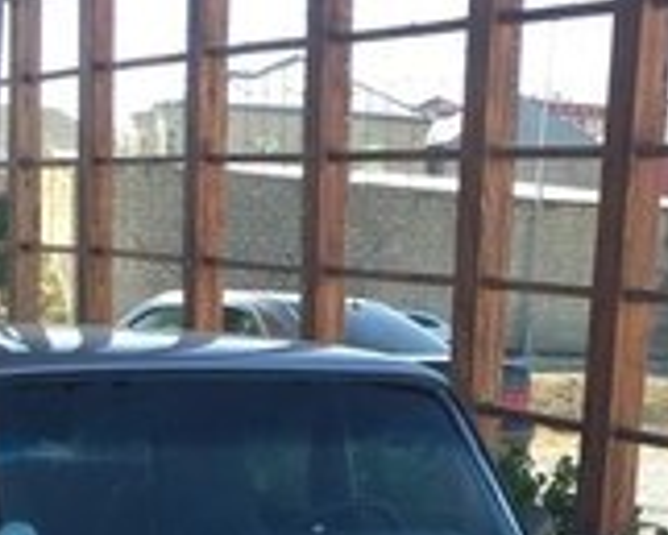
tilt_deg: -13.7
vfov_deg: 16.9
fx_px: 1721
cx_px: 319
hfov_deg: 22.0
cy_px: 651
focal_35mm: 87
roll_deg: -2.6
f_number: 2.2
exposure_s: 1/373
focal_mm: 4.15
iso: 32
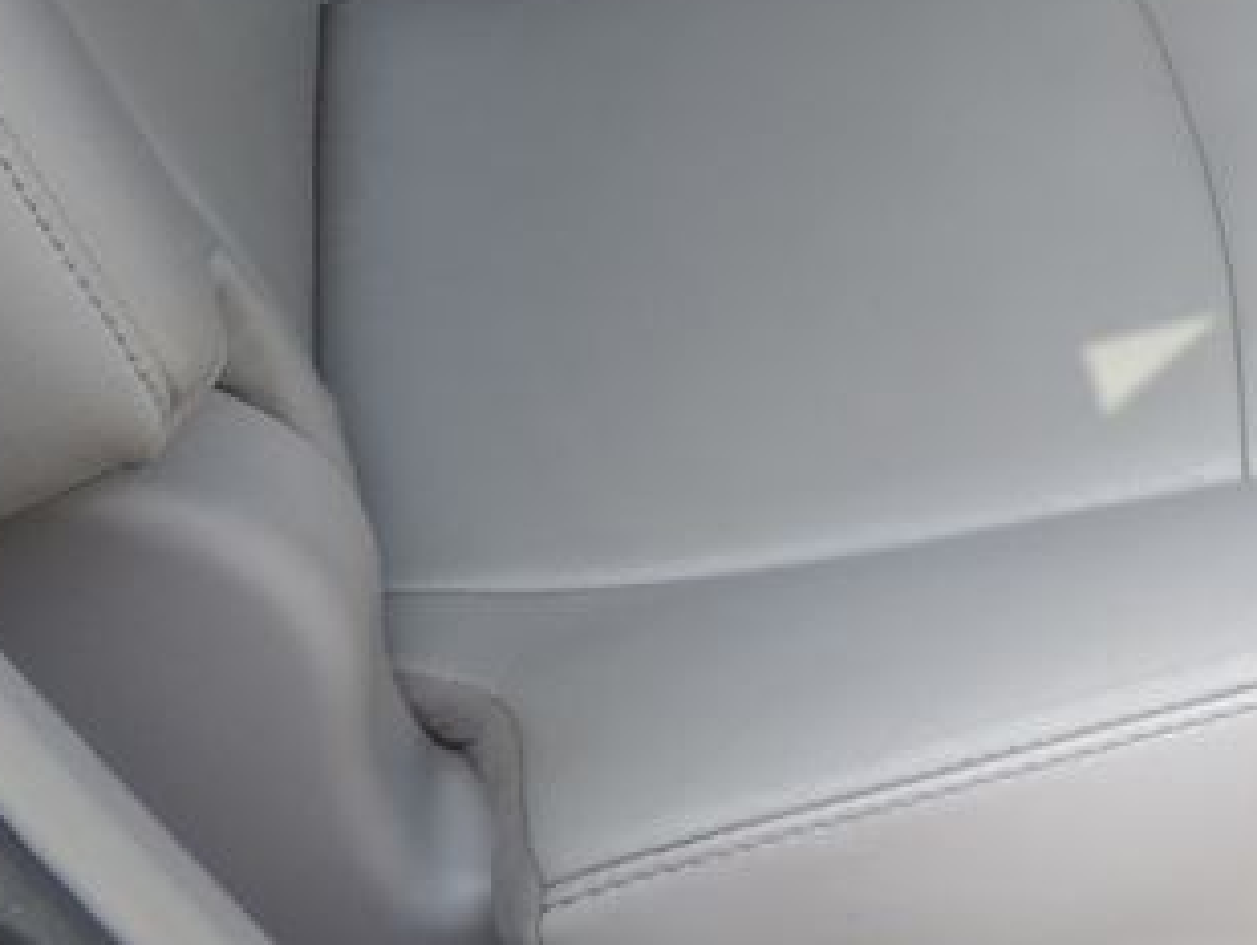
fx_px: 3598
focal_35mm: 99
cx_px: 1431
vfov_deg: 14.2
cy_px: -385
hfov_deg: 18.9
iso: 80
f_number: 3
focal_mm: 4.3
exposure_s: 1/160
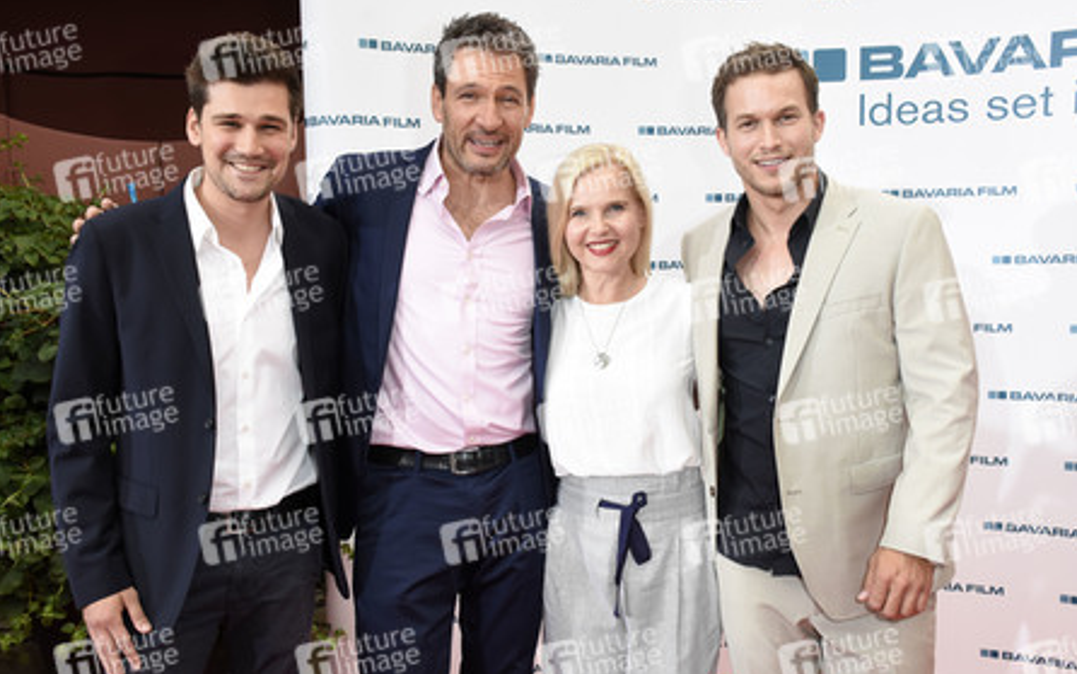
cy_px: 355
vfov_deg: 35.8
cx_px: 535
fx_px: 1043
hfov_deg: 54.6
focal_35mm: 36
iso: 800
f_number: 6.3
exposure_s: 1/160
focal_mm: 23
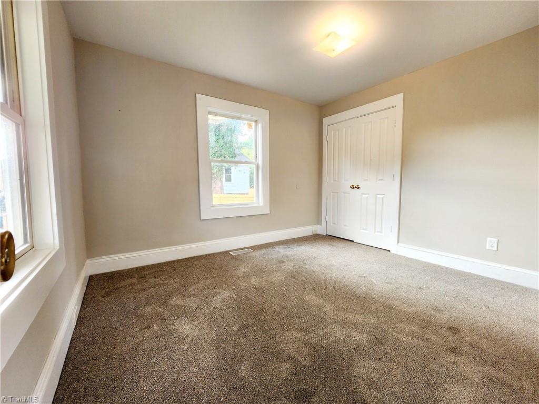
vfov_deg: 89.9
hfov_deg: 106.2
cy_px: 202
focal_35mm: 13
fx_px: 202
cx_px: 270
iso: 160
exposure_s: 1/60.2
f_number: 2.2
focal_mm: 2.2
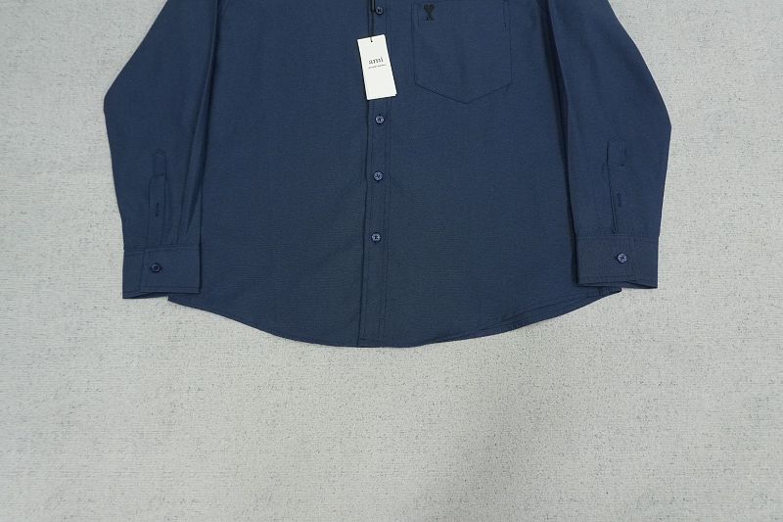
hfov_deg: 73.8
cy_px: 261
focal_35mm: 24
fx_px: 522
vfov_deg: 53.1
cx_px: 392
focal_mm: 16
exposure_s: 1/160
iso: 1000
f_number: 8
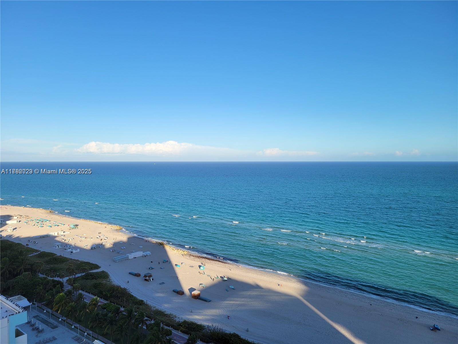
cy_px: 172
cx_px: 229
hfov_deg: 67.3
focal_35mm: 26
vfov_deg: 53.1
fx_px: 344
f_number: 1.8
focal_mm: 5.4
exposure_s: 1/2234
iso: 40
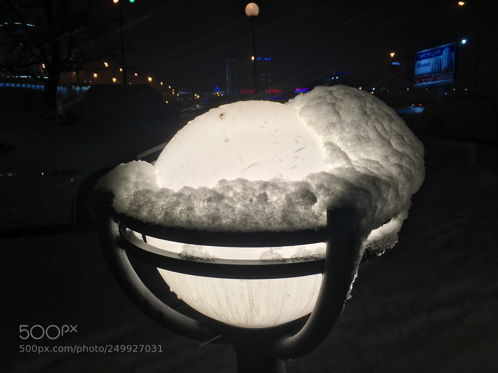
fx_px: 417
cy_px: 186
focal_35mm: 29
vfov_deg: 48.2
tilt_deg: -10.2
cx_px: 249
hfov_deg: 61.7
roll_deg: -0.7
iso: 25
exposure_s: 1/120
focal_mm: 4.15
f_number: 2.2
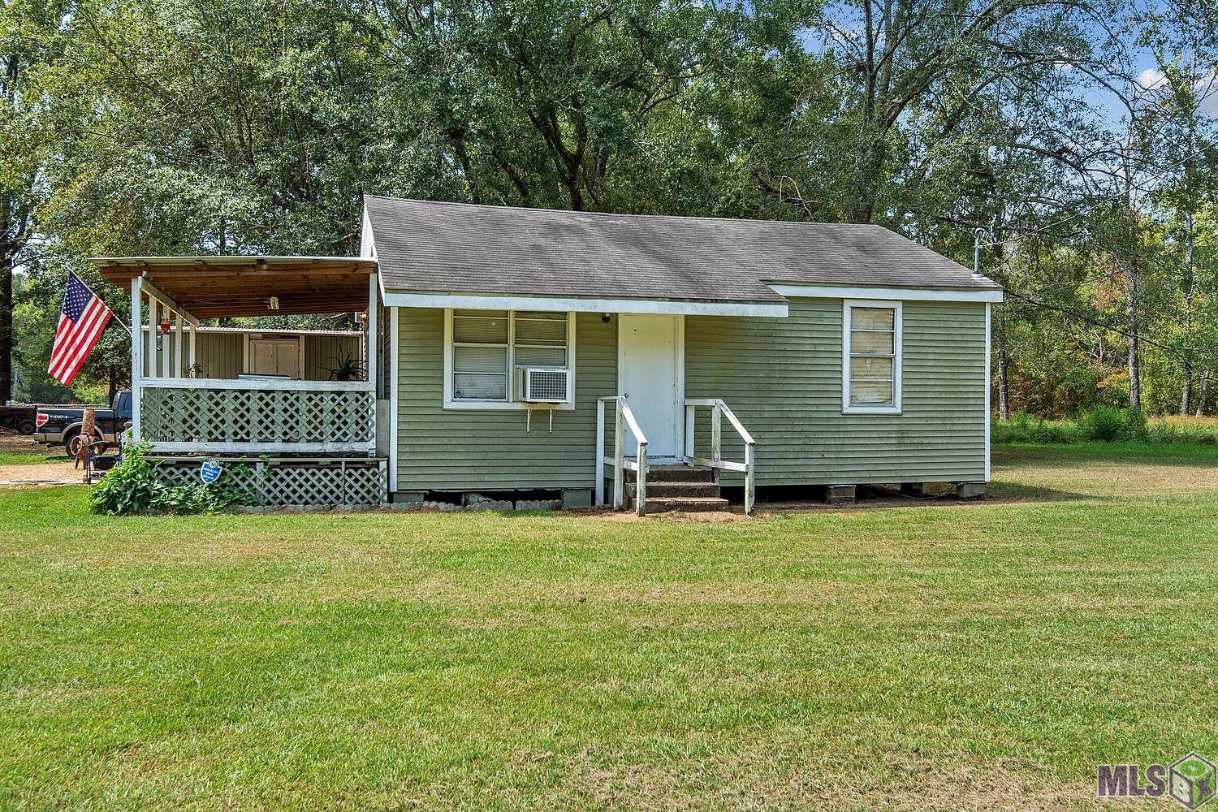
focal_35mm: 30
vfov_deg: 43.6
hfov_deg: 61.9
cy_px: 406
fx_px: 1015
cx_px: 609
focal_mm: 30
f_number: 10
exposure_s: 1/60
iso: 200
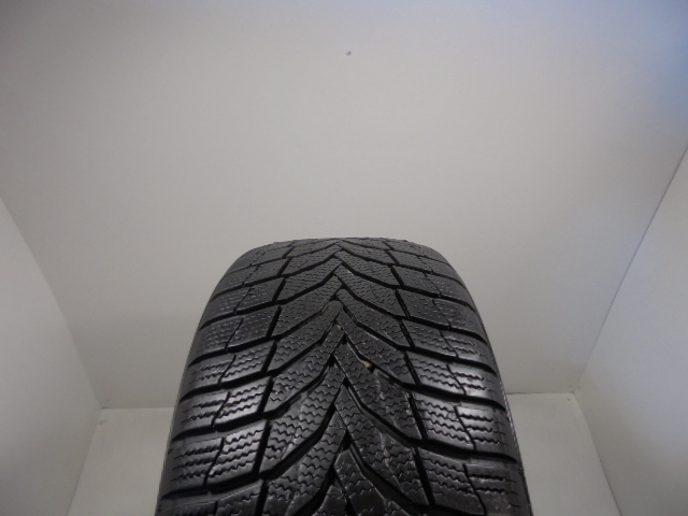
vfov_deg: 53.1
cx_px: 344
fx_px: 517
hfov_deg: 67.3
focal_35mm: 26
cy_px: 258
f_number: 3.5
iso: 100
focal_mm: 4.6
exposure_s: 1/40
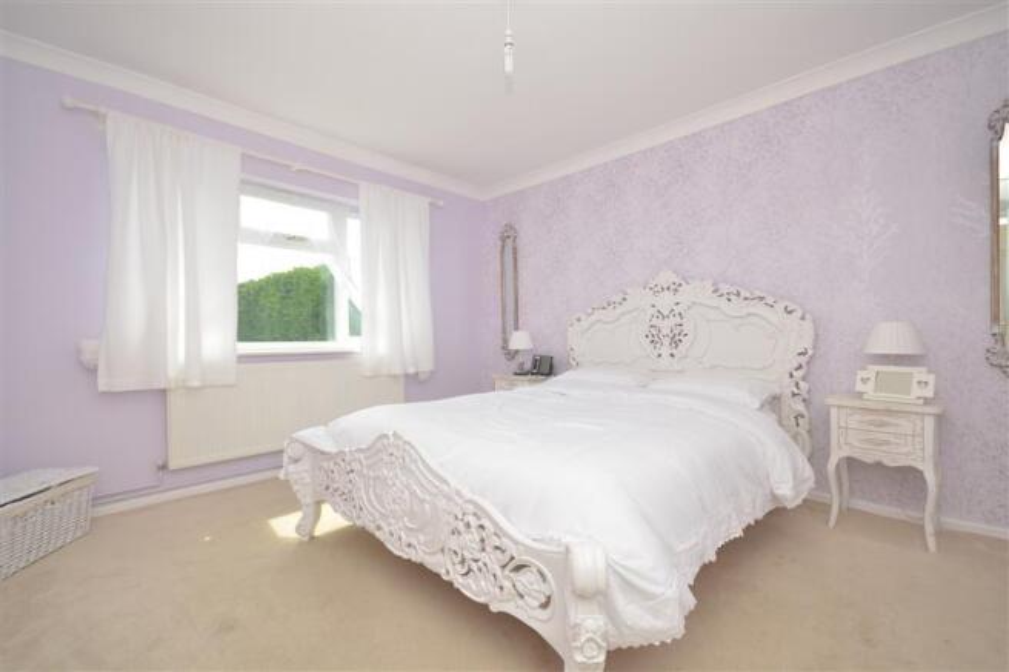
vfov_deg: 77.3
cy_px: 336
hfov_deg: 100.4
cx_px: 504
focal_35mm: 15
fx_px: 420
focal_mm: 10
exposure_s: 1/200
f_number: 7.1
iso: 400
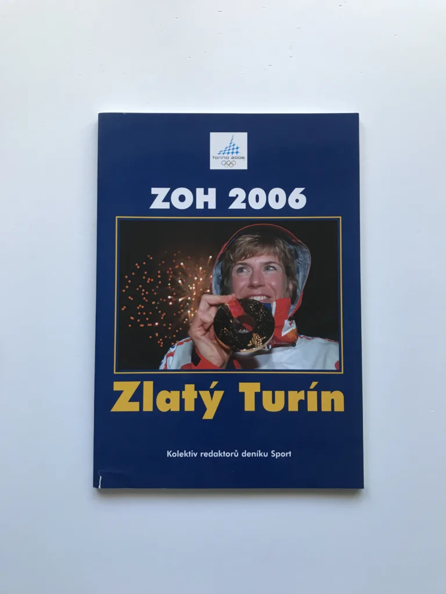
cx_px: 223
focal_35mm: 28
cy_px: 297
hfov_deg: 49.7
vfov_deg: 63.4
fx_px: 481
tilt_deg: -87.2
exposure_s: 1/33
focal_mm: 3.99
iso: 25
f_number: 1.8
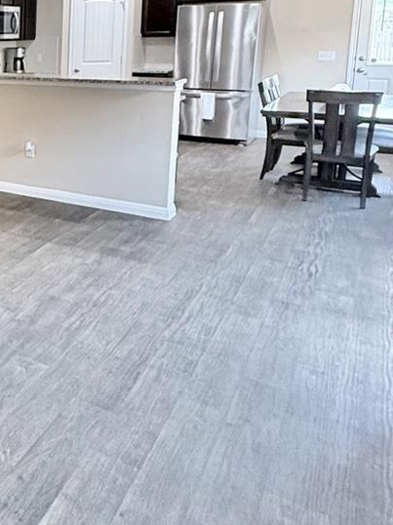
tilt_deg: -6.5
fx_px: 606
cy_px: 128
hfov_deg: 27.7
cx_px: -157
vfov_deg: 45.1
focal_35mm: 40
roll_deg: +1.3
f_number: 2.2
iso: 400
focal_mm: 2.22
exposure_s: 1/60
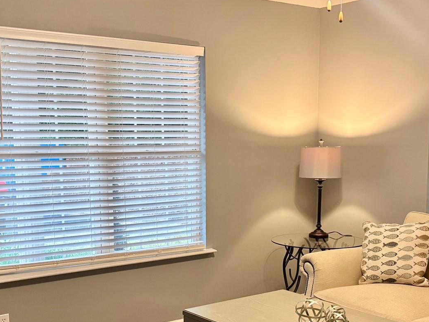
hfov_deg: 37.5
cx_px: 215
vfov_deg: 28.2
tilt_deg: -8.4
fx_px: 632
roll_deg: -0.2
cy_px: 232
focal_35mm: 51
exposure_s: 1/60
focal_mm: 5.96
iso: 200
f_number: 1.6
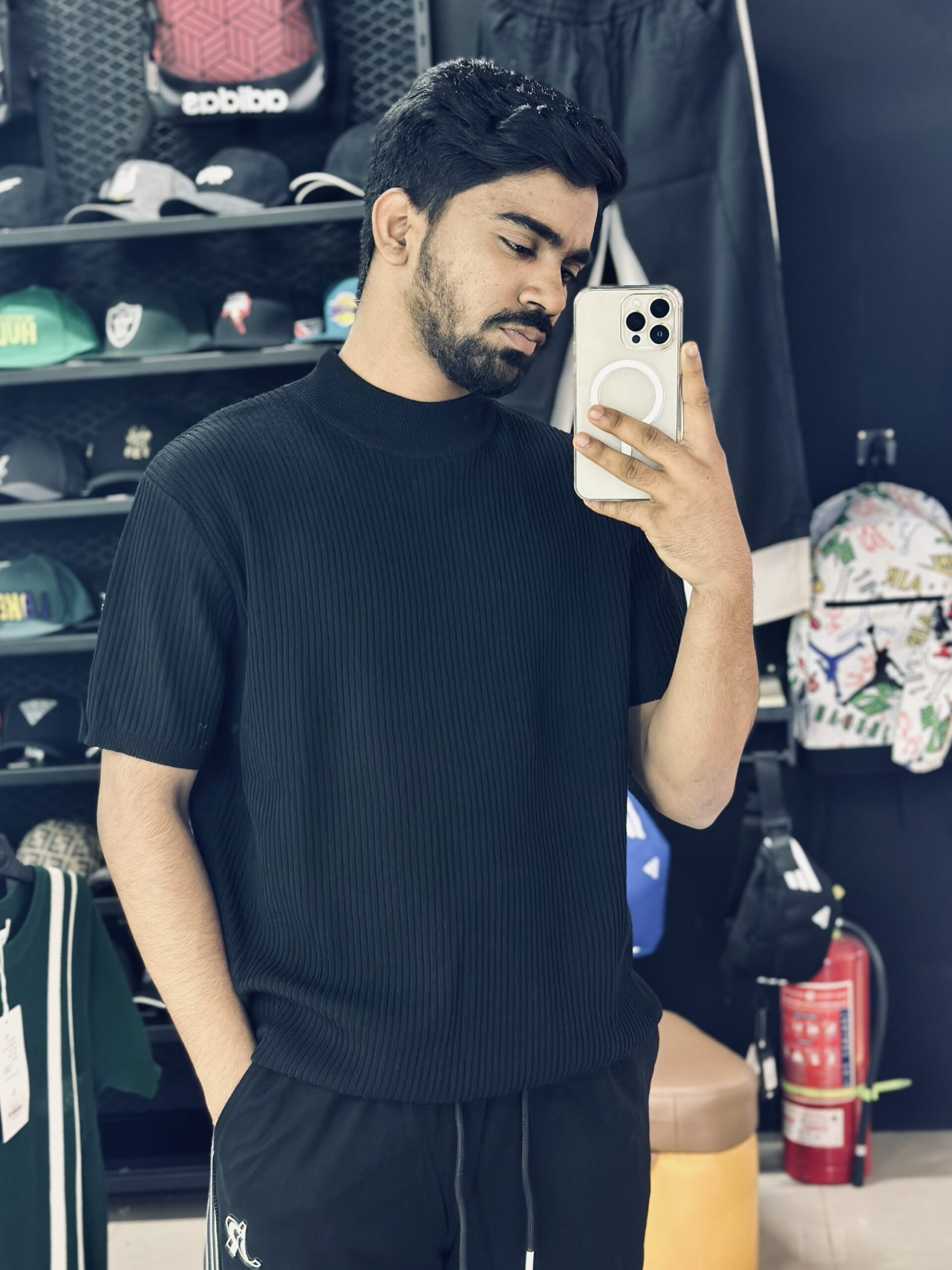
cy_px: 635
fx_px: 1760
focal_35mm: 48
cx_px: 476
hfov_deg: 30.3
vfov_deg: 39.7
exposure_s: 1/50
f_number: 1.78
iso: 125
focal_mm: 6.86
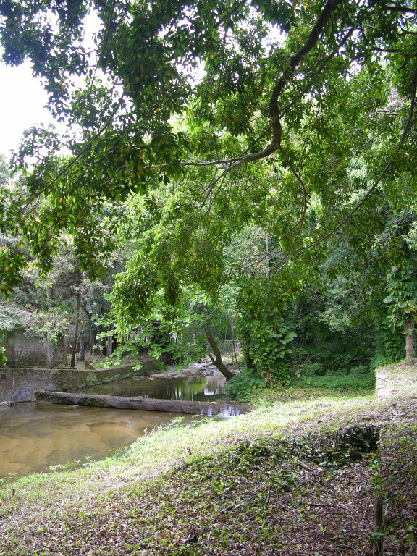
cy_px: 278
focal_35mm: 35
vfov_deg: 52.6
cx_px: 208
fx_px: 562
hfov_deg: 40.7
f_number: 3.2
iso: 50
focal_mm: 8.9
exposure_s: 1/40.5
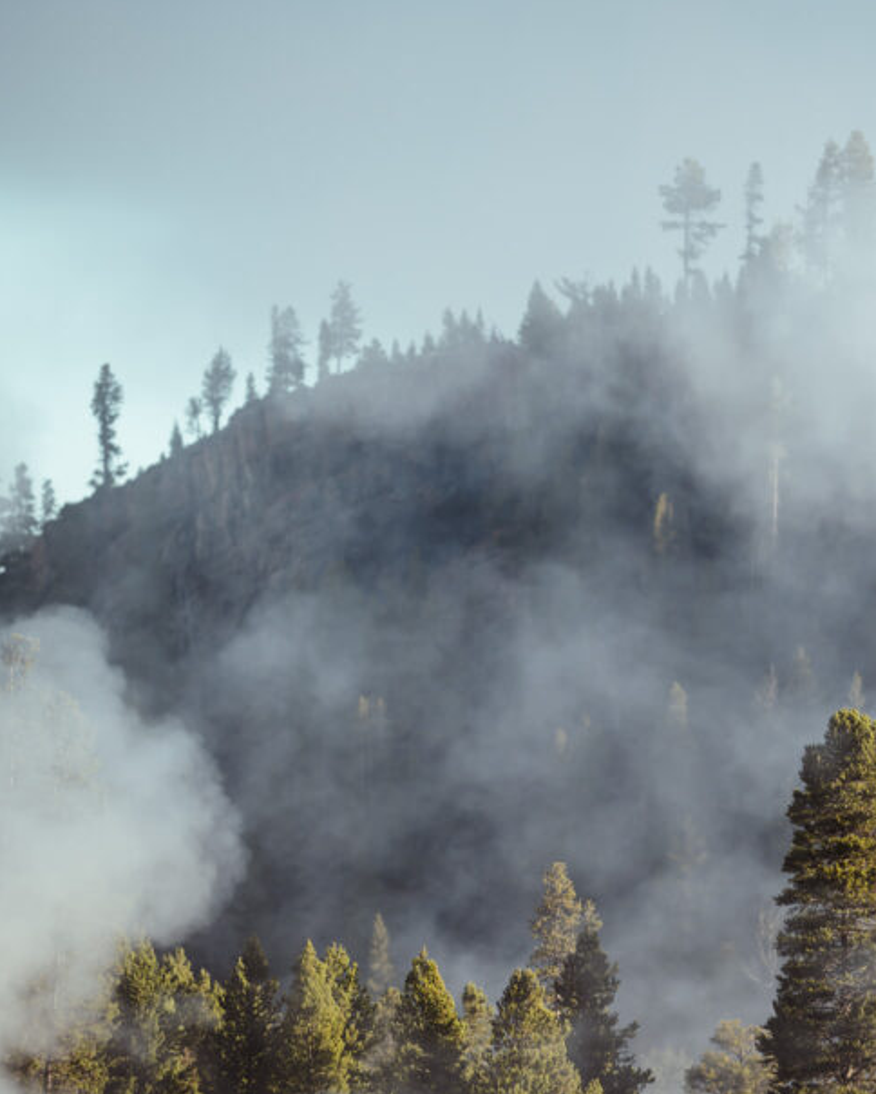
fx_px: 20579
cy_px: 647
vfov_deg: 3.0
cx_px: 470
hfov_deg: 2.4
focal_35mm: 635
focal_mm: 400
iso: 110
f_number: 2.8
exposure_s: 1/640
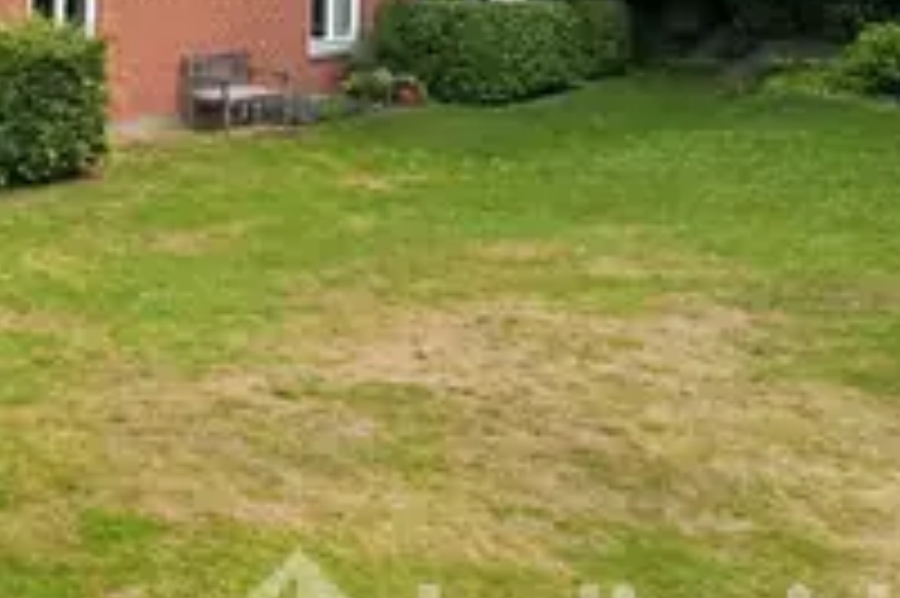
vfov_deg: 18.4
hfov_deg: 24.9
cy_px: -175
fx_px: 1724
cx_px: -310
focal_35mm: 69
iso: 400
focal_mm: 23
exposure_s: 1/320
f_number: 8
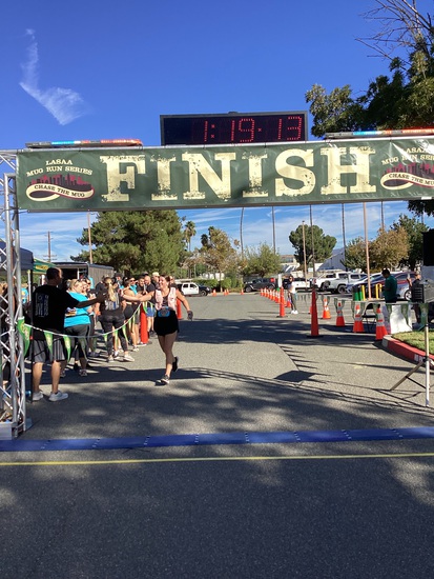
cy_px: 290
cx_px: 217
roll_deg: +4.4
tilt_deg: +0.0
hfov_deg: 45.5
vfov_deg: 58.3
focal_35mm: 31
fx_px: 518
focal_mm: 3.3
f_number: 2.4
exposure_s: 1/1018
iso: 25
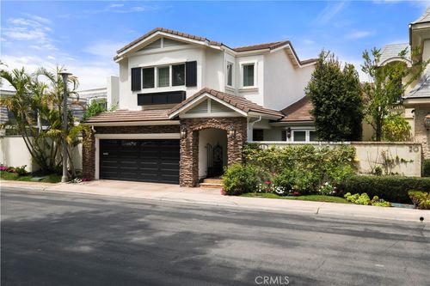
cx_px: 215
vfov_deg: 43.6
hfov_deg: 61.9
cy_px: 143
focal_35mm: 30
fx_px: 358
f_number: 8
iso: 200
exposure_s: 1/480
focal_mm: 20
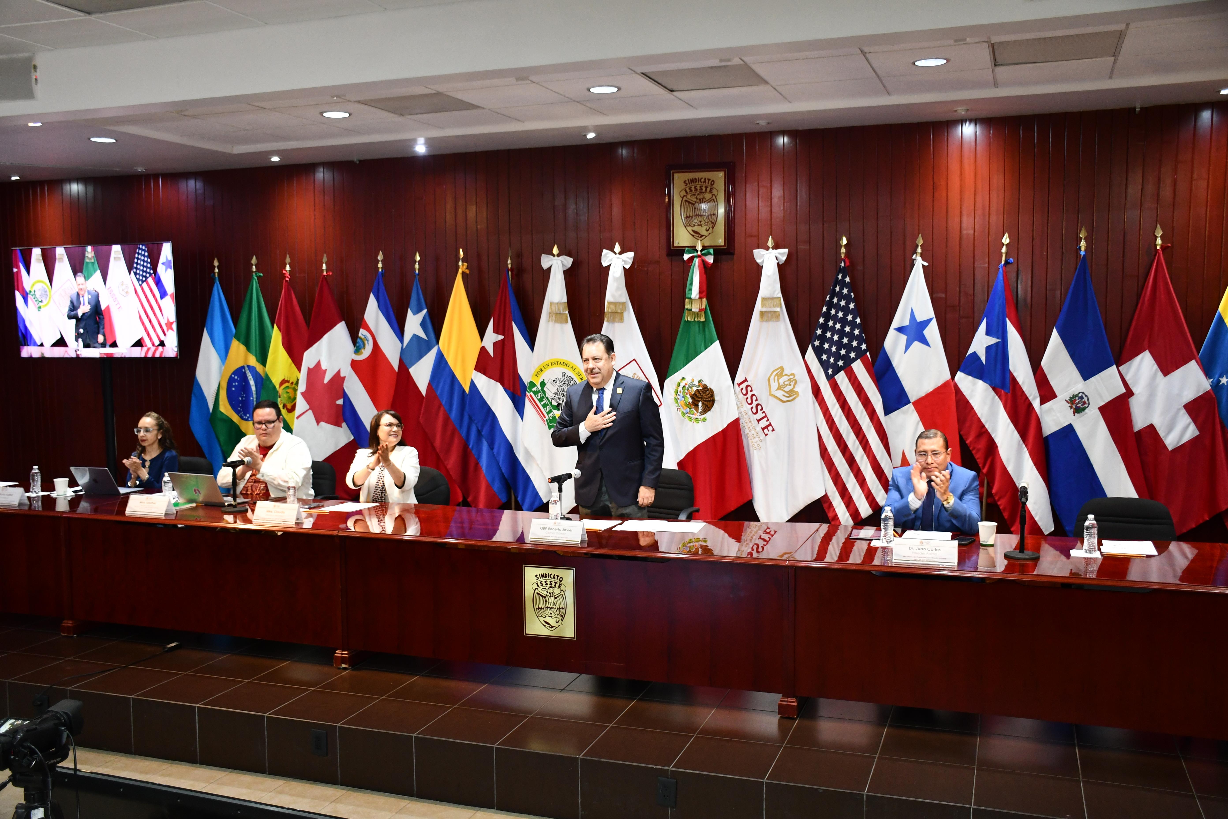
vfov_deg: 38.9
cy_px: 410
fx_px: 1160
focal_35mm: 34
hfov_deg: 55.8
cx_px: 614
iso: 1250
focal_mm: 23
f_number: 4
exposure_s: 1/60
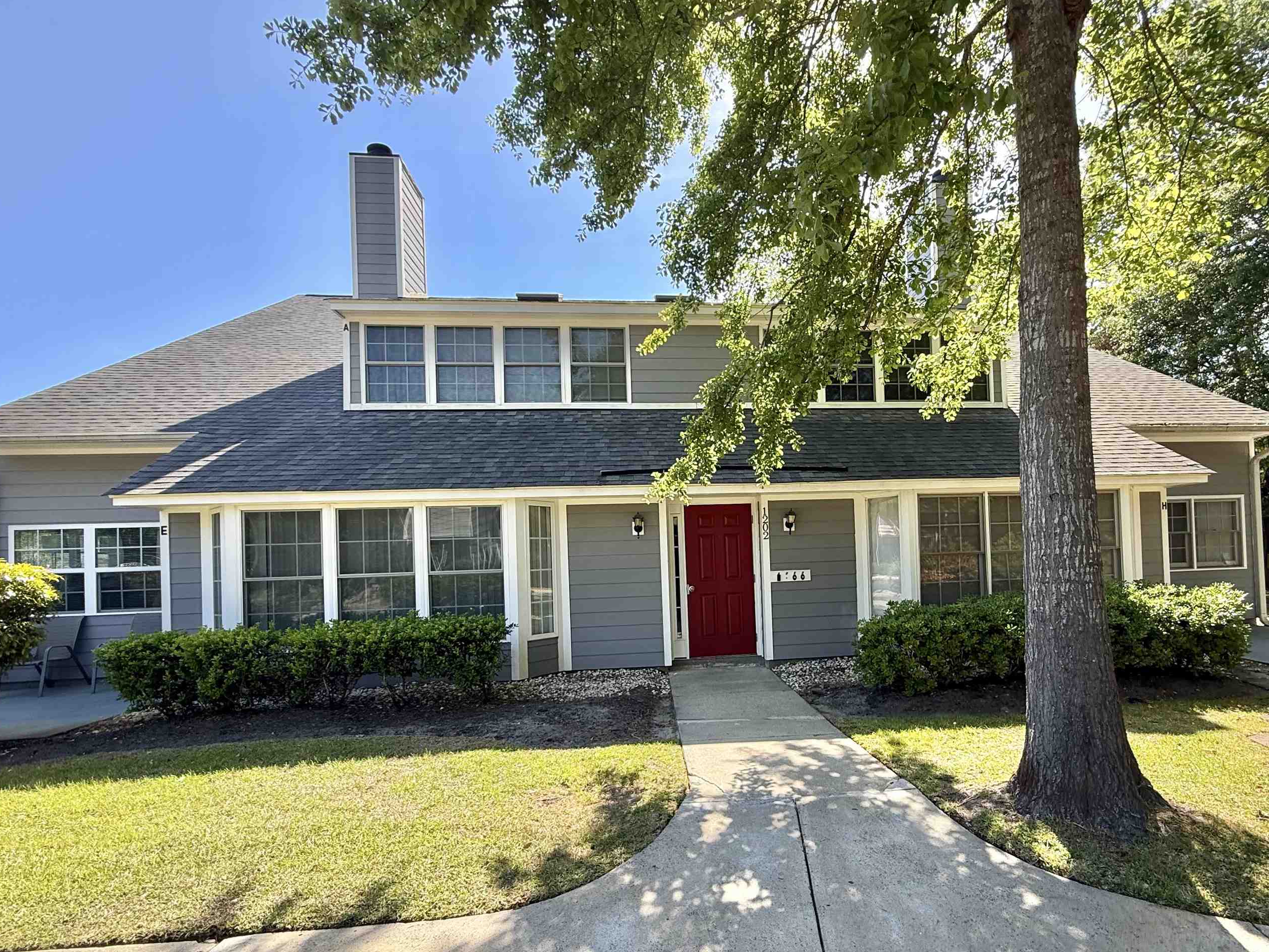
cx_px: 716
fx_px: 623
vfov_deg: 74.2
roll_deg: +1.5
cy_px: 552
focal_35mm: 17
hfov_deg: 90.6
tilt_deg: +1.1
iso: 64
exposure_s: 1/403
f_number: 2.2
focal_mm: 2.22
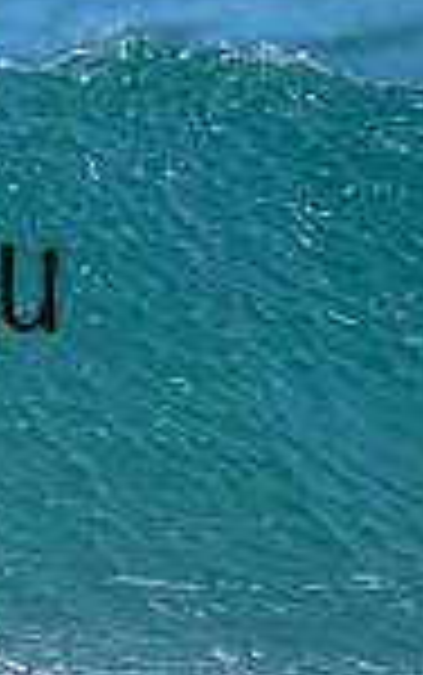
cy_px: 227
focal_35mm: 3156
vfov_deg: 0.7
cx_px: -418
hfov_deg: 0.4
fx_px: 58101
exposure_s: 1/2000
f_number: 6.3
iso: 450
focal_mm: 800
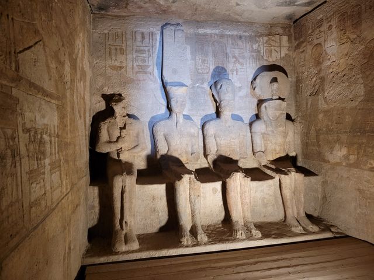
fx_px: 281
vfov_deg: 53.1
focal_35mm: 26
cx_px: 187
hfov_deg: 67.3
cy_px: 140
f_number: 1.8
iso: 500
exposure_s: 1/50
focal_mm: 5.4
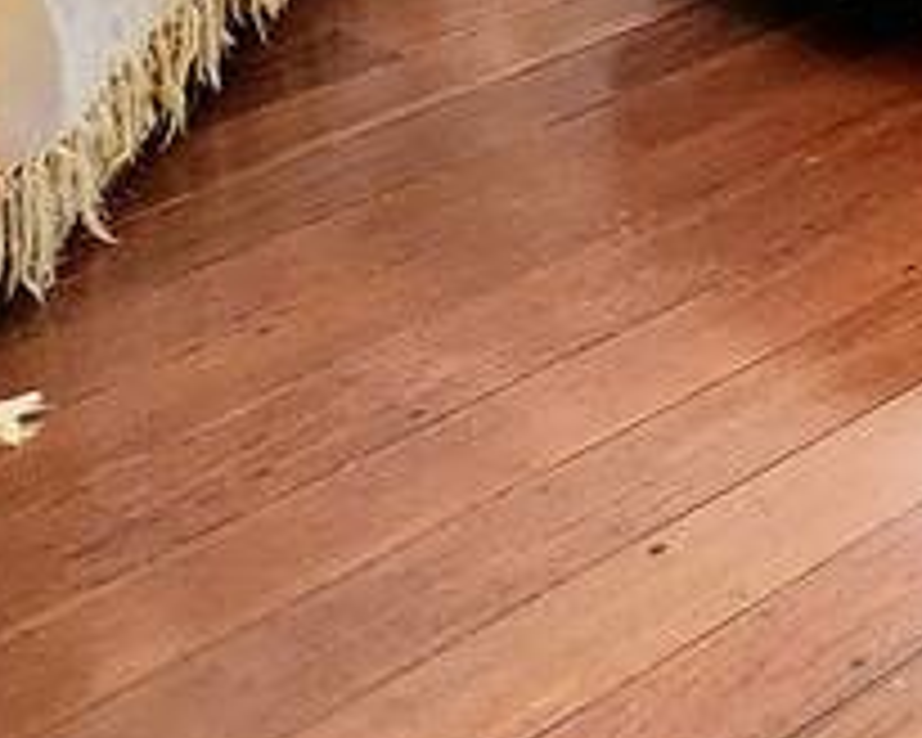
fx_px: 2429
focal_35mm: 89
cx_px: 1808
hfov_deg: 16.6
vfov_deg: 13.8
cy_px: -868
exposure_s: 1/60.2
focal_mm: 2.2
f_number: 2.2
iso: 200
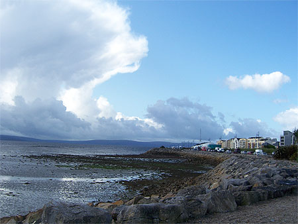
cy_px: 112
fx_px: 310
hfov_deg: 51.3
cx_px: 149
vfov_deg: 39.7
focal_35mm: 36
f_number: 4.5
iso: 80
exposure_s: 1/320
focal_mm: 6.2
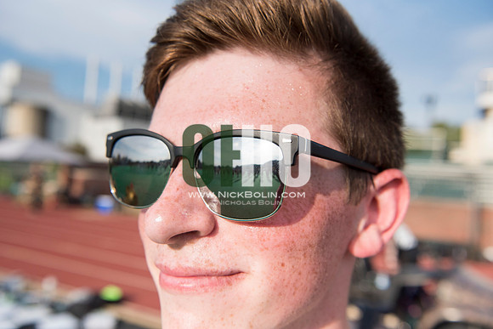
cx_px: 246
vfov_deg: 36.9
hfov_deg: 53.1
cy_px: 164
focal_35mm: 36
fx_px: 493
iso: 800
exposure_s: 1/4000
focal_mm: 36
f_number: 5.6
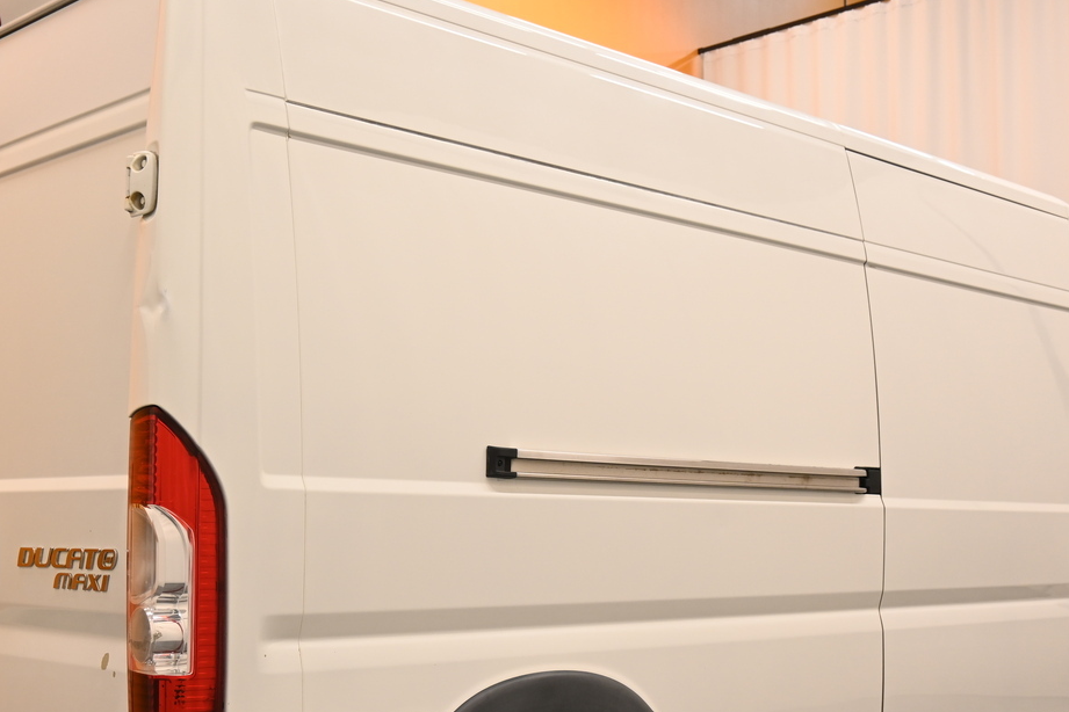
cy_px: 529
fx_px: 1527
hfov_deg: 38.5
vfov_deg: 26.0
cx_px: 453
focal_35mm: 51
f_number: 3.8
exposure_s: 1/30
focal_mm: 19.5
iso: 250
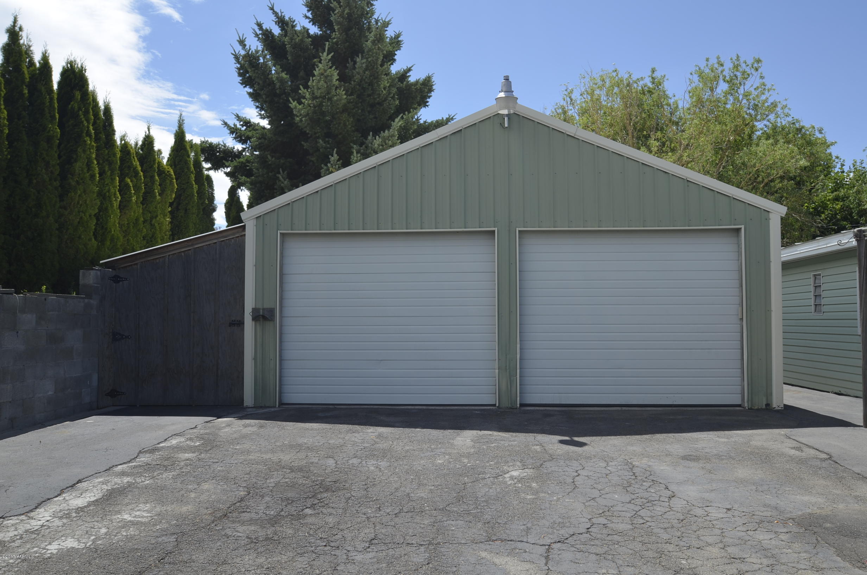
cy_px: 288
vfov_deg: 45.5
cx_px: 434
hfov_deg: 64.7
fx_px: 685
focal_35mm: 28
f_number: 8
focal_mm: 19
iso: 100
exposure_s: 1/250
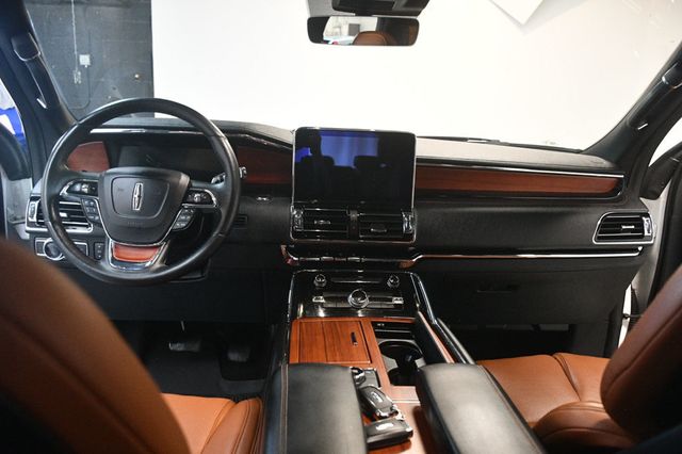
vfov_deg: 47.9
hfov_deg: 67.4
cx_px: 341
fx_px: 511
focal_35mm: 27
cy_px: 227
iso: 3200
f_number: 3.5
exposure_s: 1/60
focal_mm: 18
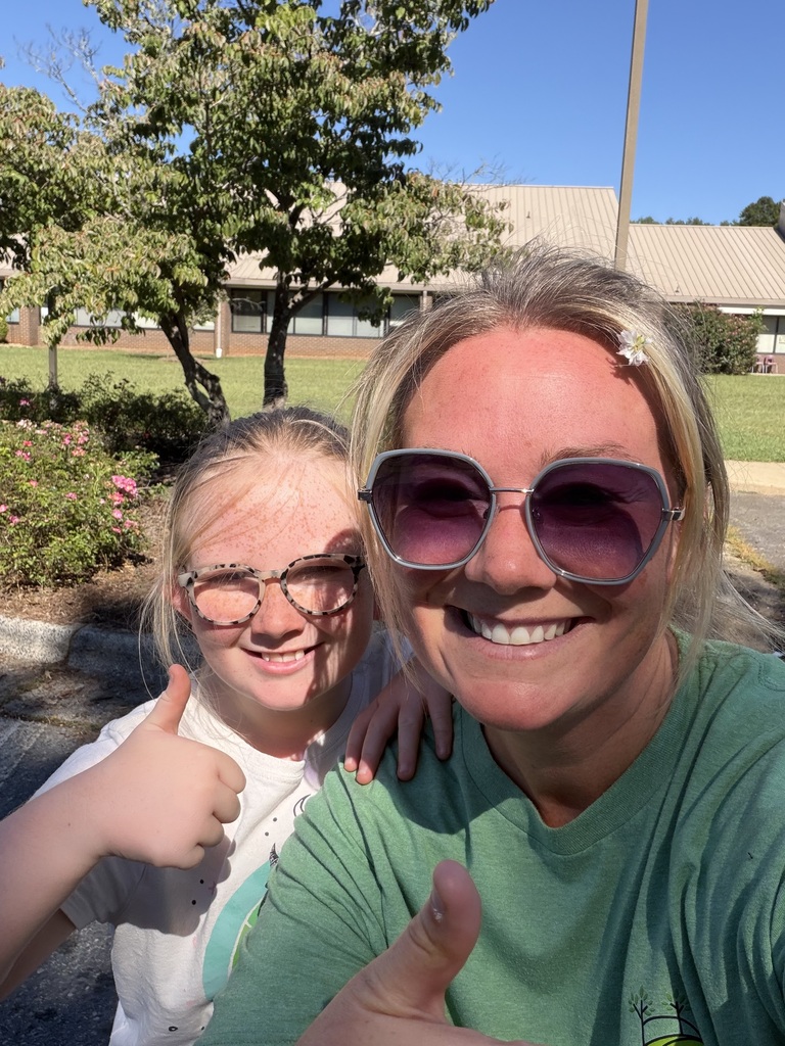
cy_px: 523
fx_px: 907
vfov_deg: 60.0
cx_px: 392
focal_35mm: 30
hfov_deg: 46.8
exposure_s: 1/803
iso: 25
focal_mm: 2.71
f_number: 1.9
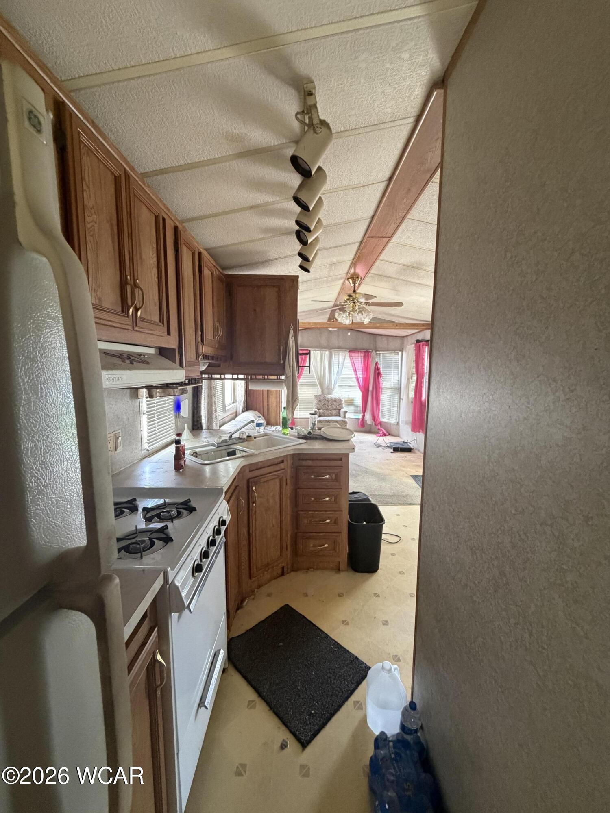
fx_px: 329
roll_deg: -0.8
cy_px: 406
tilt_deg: -5.6
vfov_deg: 102.1
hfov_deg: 85.7
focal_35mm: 14
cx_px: 305
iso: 500
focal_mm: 2.22
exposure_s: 1/60
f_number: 2.2
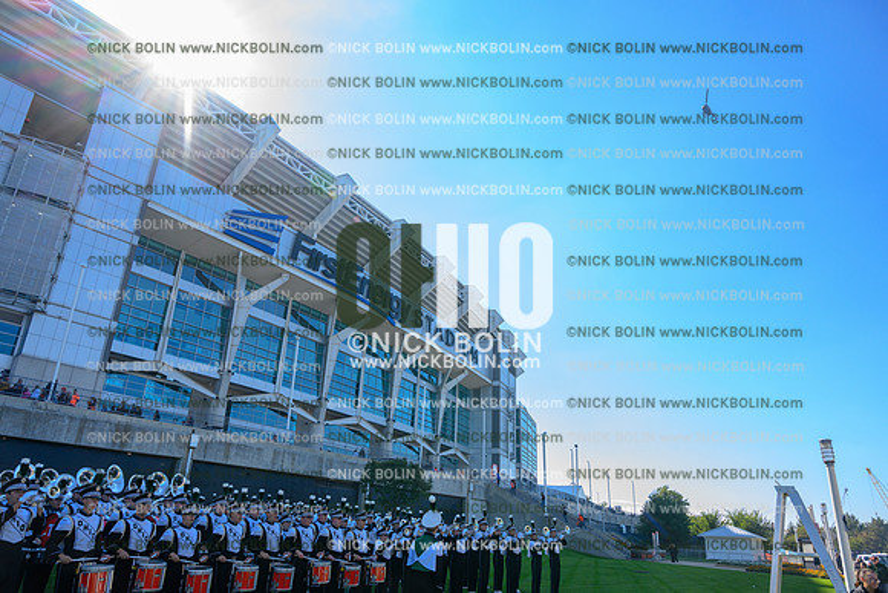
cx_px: 444
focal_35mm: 24
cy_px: 296
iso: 800
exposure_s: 1/640
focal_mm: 24
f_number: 8
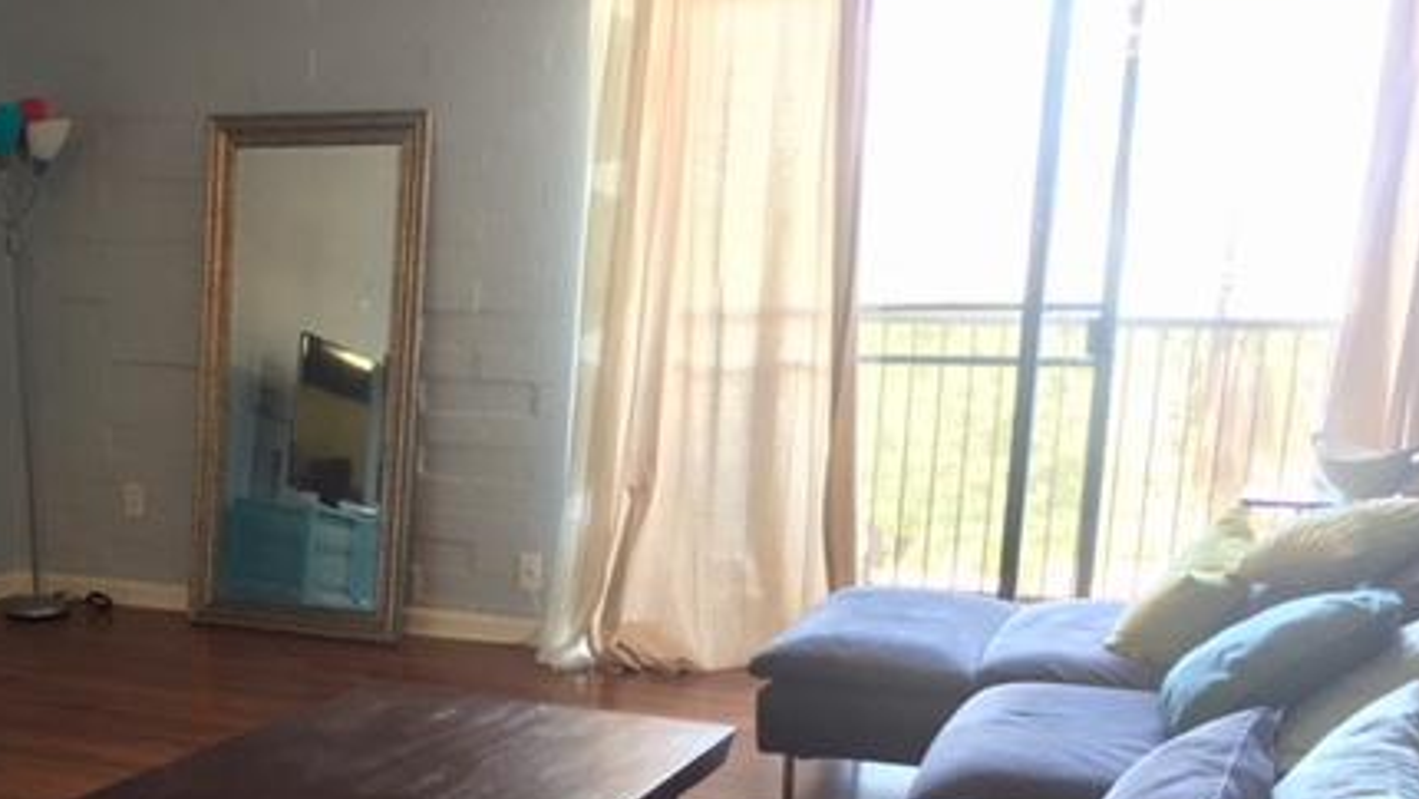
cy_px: 683
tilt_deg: -12.7
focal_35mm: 47
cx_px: 403
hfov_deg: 42.7
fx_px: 1769
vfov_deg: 24.9
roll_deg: -1.6
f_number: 2.2
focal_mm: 4.15
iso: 160
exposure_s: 1/30
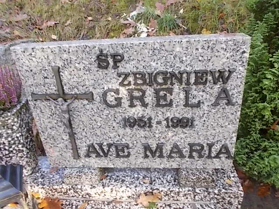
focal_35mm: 30
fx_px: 242
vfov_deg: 46.8
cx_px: 140
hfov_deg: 60.0
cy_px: 104
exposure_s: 1/50
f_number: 3.4
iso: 80
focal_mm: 5.3
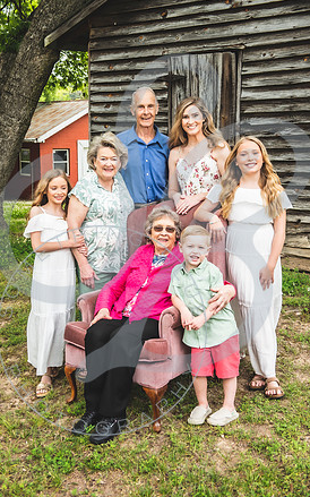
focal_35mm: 46
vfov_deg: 43.5
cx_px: 153
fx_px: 622
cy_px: 245
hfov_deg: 28.0
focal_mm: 44
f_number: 5.6
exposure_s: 1/200
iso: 250
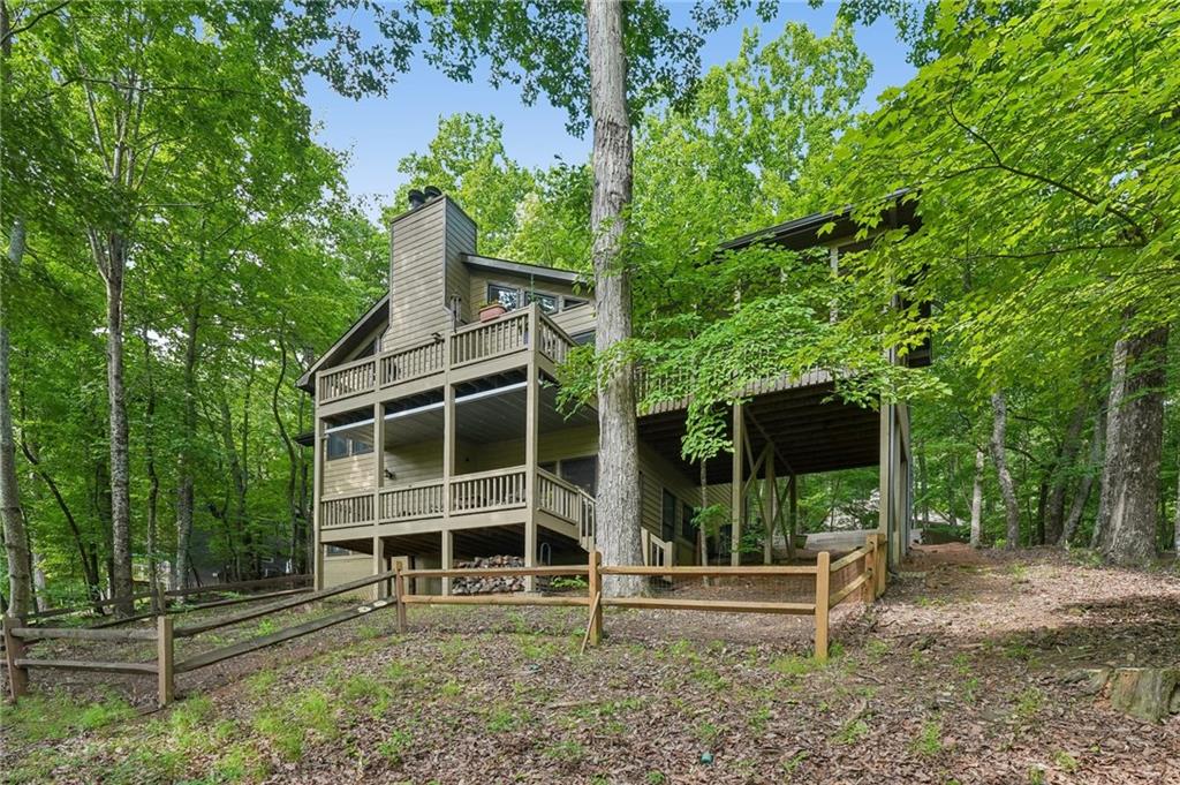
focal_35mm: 15
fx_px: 481
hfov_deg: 101.6
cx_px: 590
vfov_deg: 78.4
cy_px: 392
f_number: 8
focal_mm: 14.7
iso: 320
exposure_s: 1/100
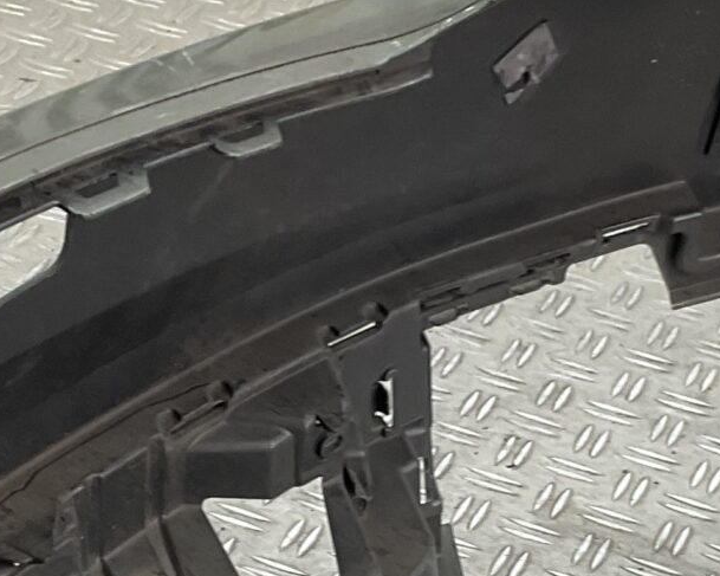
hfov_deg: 16.2
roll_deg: -10.2
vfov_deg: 12.8
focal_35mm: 119
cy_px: 603
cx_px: 384
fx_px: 2535
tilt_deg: -34.2
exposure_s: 1/120
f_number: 1.8
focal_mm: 3
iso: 32
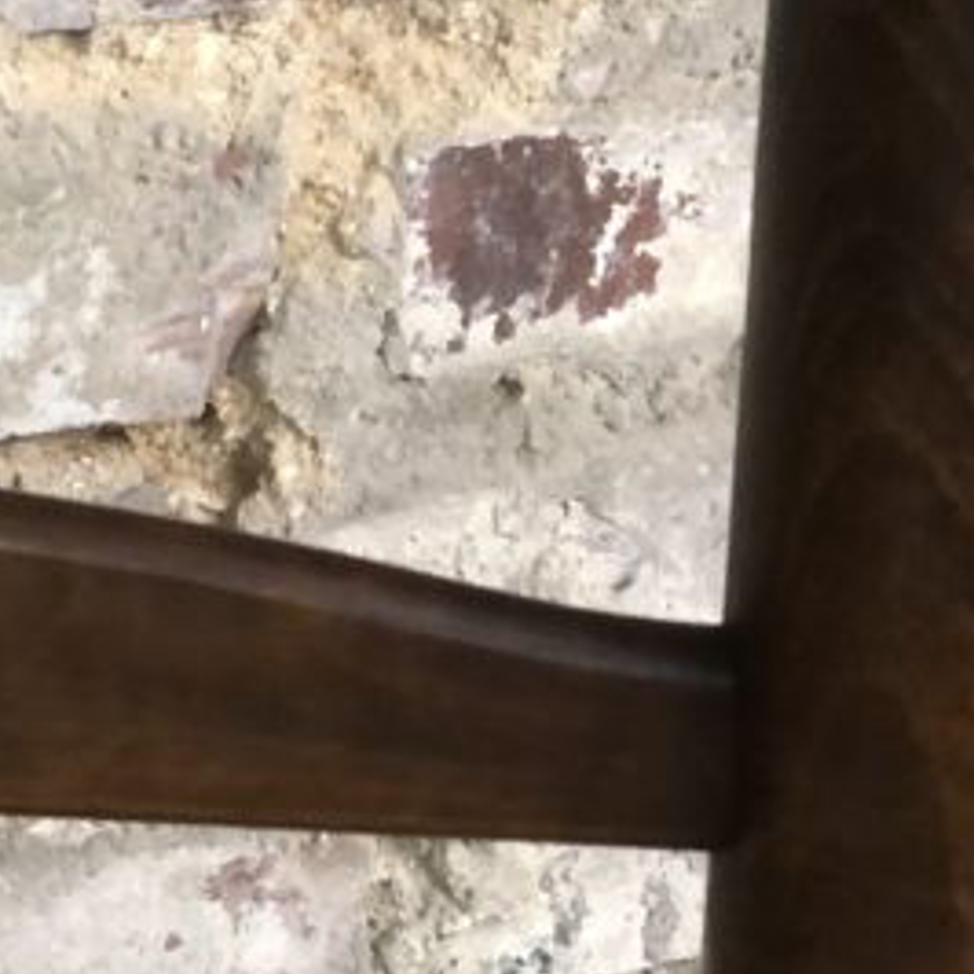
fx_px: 5635
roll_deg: -1.3
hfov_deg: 9.7
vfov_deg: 9.7
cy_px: -216
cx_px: -183
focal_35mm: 177
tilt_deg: -18.2
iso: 125
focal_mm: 6
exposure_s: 1/33
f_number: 2.4
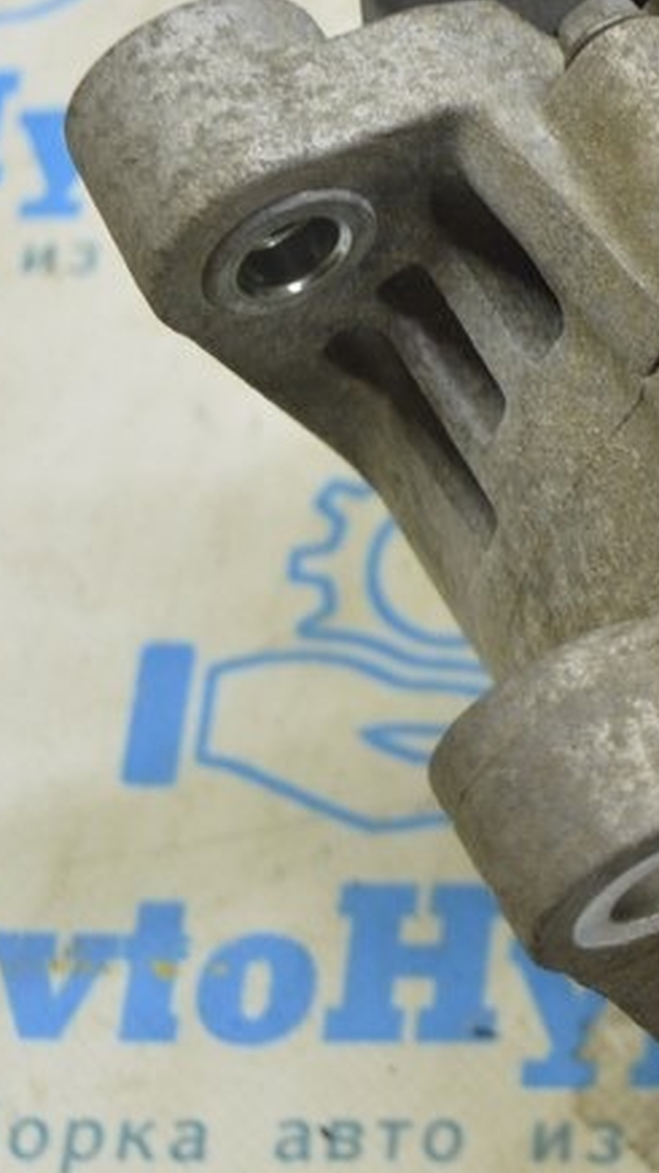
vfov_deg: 18.7
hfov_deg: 10.3
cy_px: 434
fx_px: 3551
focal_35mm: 114
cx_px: 952
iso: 400
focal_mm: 31
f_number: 5.6
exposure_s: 1/20
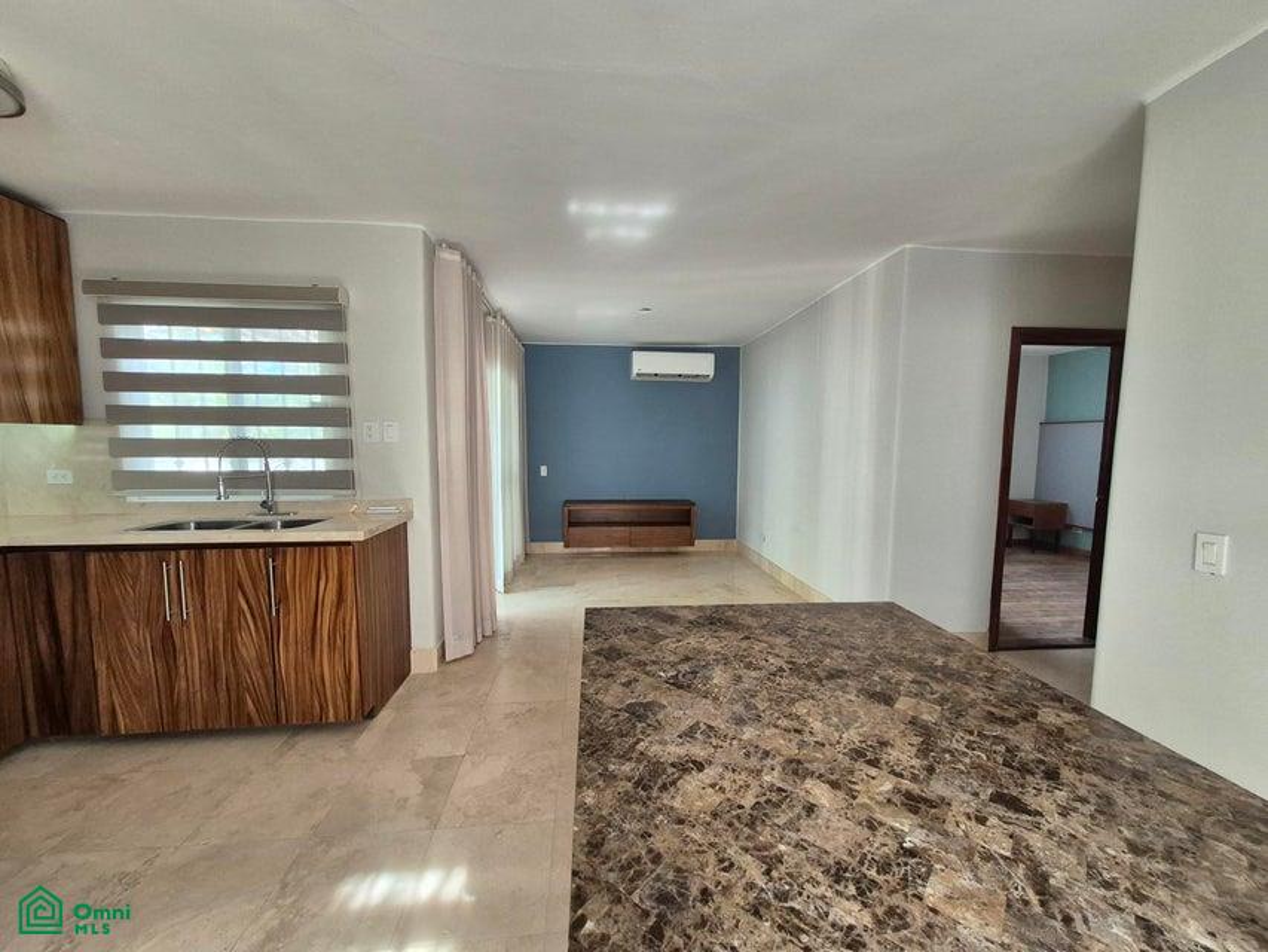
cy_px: 476
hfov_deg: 106.2
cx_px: 634
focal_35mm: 13
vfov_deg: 89.9
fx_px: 476
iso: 200
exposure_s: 1/60
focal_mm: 1.74
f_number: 2.2
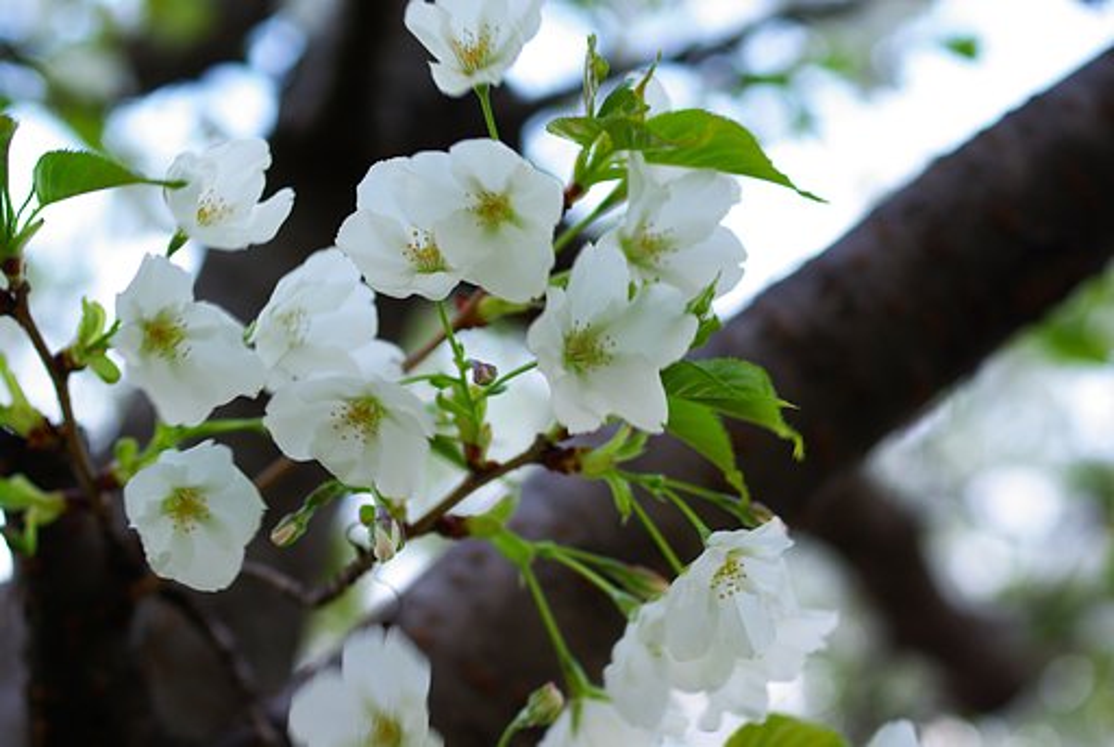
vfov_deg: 18.2
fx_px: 2324
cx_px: 557
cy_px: 374
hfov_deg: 27.0
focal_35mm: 75
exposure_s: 1/60
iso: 200
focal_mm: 50
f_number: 4
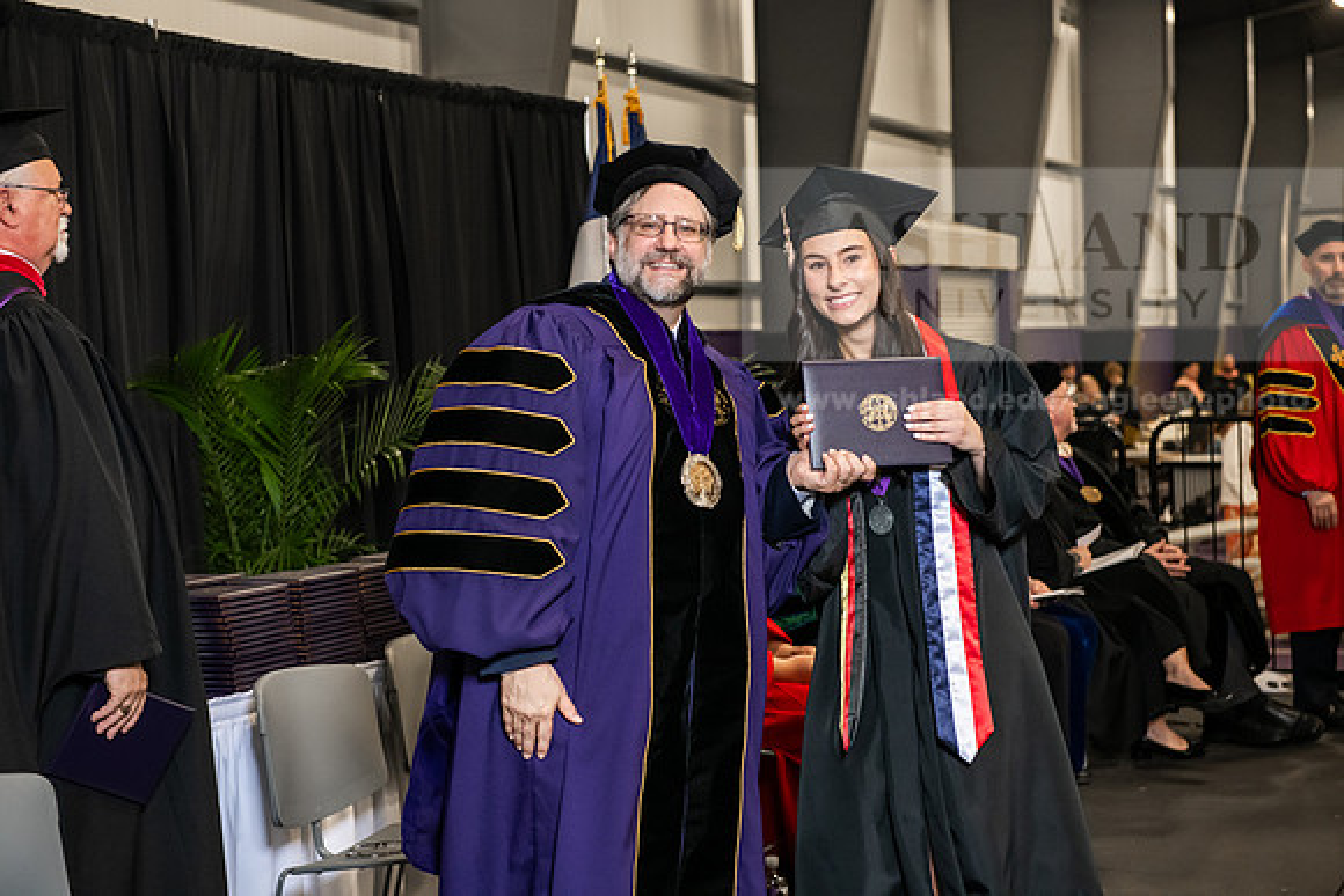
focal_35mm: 70
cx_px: 672
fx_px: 2614
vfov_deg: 19.5
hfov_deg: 28.8
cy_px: 448
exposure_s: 1/200
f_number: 5
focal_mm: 70
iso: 2500
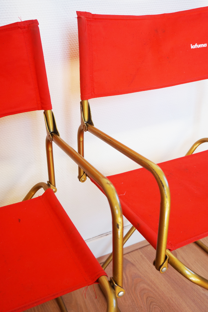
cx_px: 104
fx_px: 299
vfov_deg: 55.1
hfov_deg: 38.3
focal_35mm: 34
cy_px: 156
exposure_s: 1/160
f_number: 4
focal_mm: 23
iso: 250
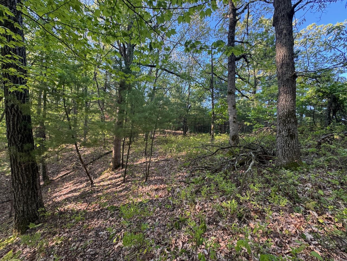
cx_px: 174
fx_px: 140
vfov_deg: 85.7
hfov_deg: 102.1
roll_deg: -3.4
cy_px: 130
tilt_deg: +1.6
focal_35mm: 14
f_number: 2.2
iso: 80
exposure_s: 1/99
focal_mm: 2.22
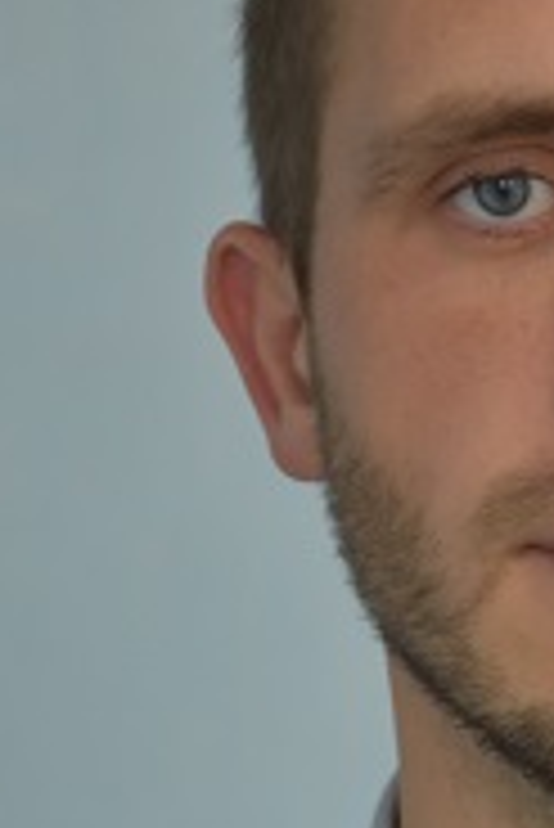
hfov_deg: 5.3
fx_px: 5921
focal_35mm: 257
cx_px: 694
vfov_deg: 8.0
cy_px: 596
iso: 1000
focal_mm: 60
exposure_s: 1/60
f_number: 5
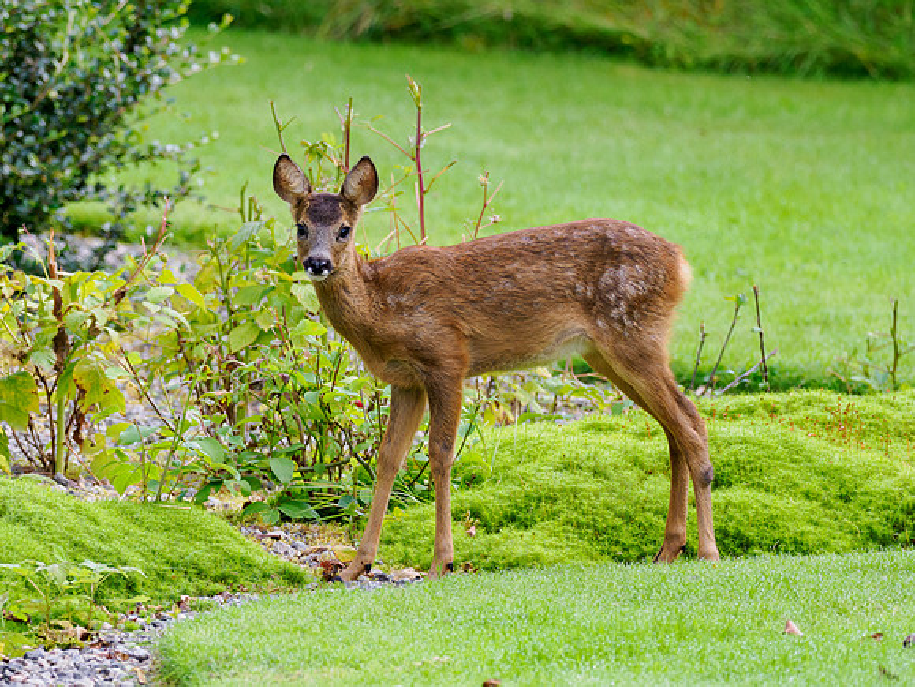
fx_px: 21857
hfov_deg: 2.4
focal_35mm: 827
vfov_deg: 1.8
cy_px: 318
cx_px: 327
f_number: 4
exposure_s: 1/800
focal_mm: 300
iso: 640
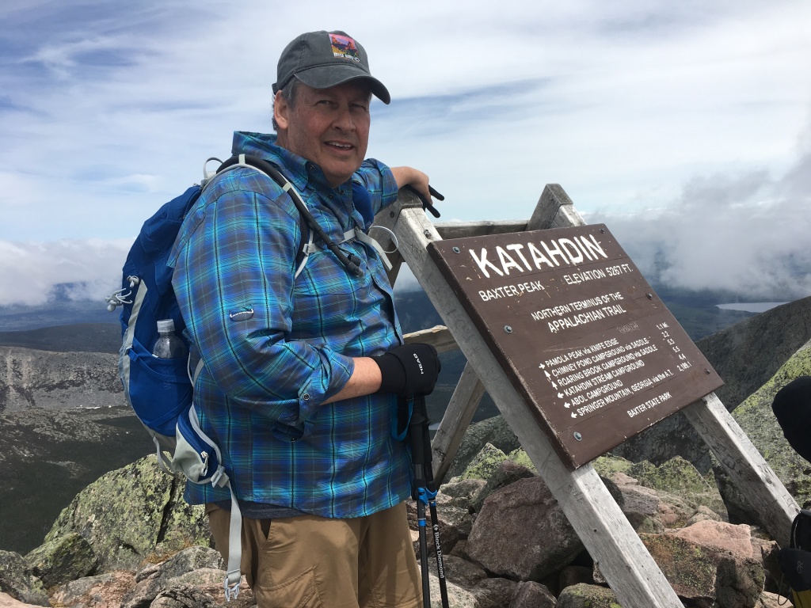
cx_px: 406
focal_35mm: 29
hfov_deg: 61.7
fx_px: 679
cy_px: 304
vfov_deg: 48.2
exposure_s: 1/2079
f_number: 2.2
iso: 25
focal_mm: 4.15
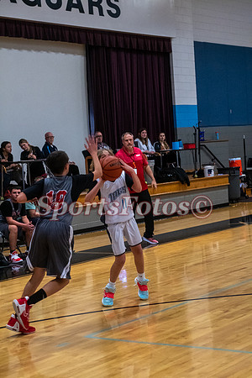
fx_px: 866
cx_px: 126
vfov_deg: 24.6
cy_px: 189
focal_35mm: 82
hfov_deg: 16.6
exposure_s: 1/500
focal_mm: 55
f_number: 4
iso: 4000
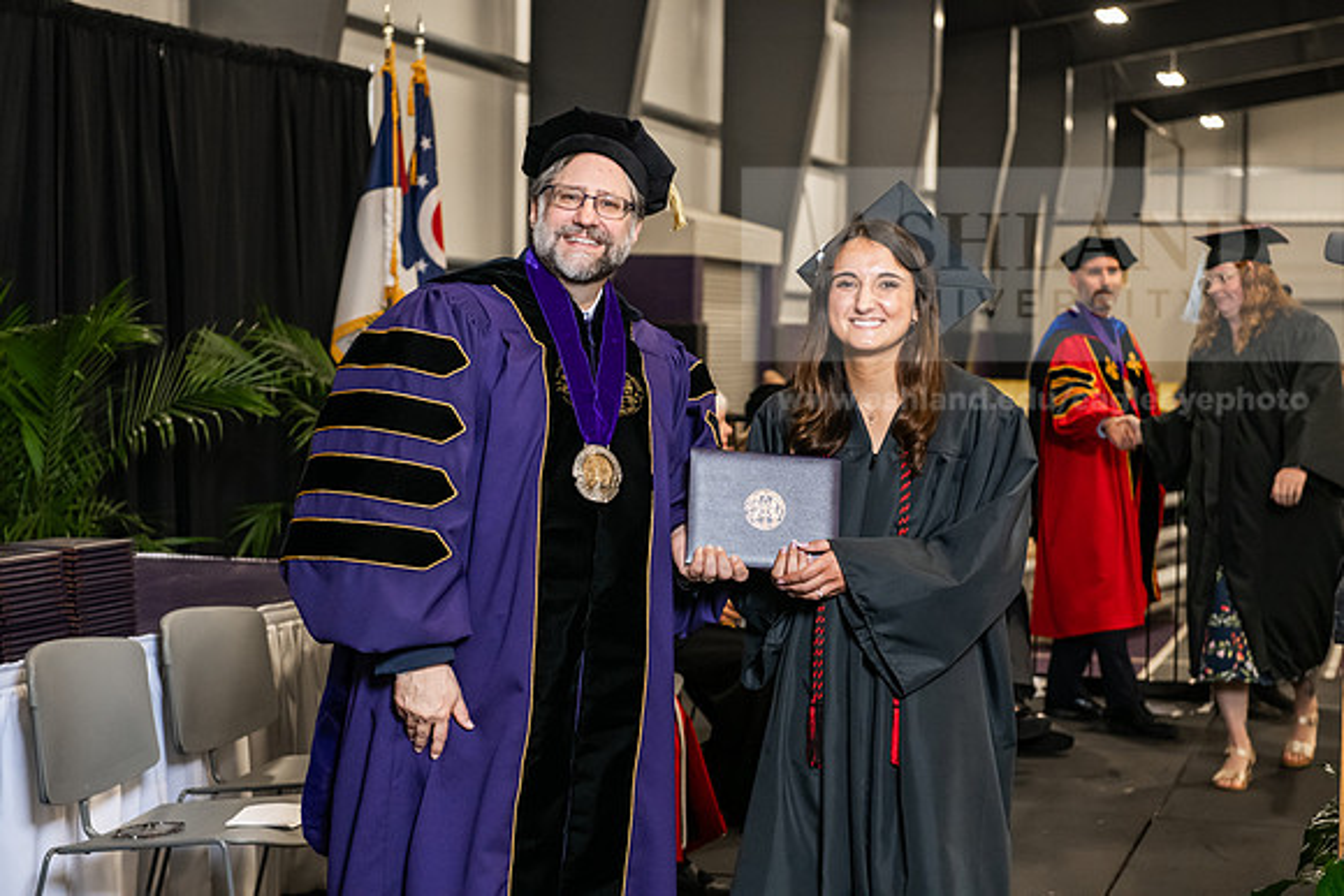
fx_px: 2614
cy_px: 448
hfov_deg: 28.8
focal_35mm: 70
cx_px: 672
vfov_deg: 19.5
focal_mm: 70
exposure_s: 1/200
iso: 2500
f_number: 5
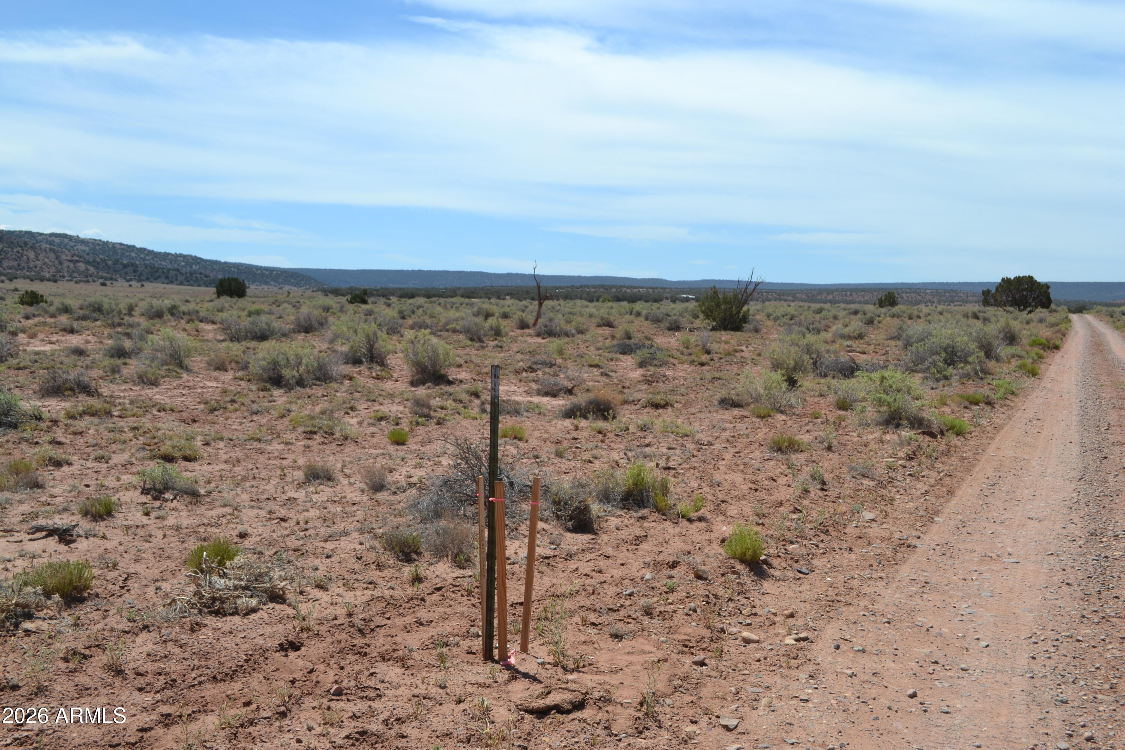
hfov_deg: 49.6
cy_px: 375
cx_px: 562
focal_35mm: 39
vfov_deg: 34.2
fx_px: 1219
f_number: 8
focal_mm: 26
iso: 100
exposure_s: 1/250
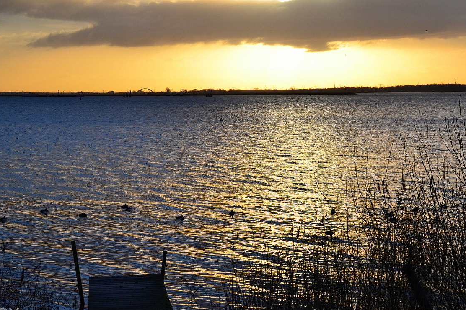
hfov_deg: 24.8
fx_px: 1061
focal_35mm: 82
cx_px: 250
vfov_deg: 16.6
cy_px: 149
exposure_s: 1/500
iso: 320
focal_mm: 38
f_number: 11
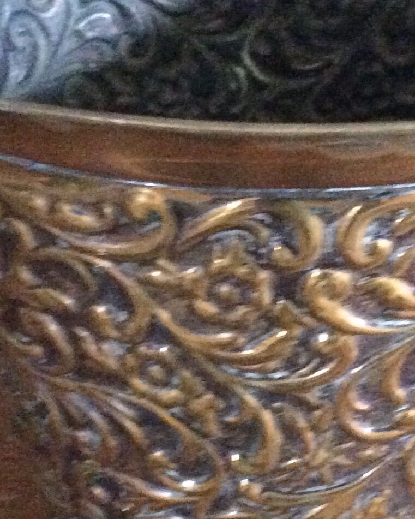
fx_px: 1305
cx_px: 244
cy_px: 298
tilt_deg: -30.9
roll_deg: +0.7
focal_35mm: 85
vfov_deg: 22.5
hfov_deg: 18.1
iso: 800
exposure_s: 1/17
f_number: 2.4
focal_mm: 3.3
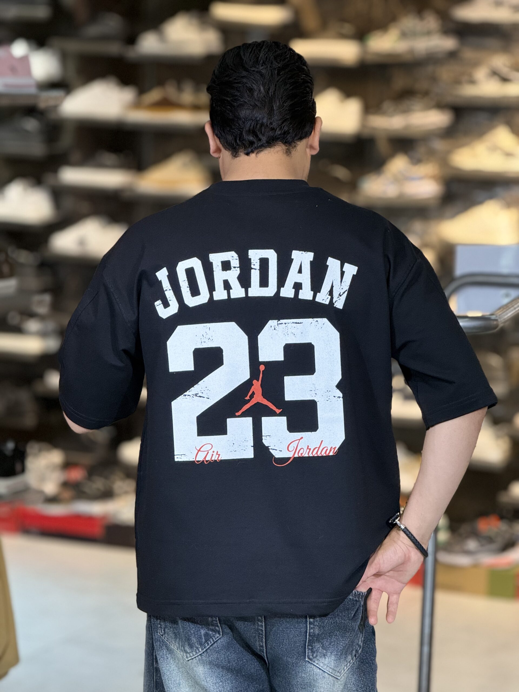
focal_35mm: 120
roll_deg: -4.0
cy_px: 346
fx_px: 2399
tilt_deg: -5.6
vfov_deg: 16.4
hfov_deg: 12.3
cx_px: 260
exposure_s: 1/100
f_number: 2.8
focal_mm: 15.66
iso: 200
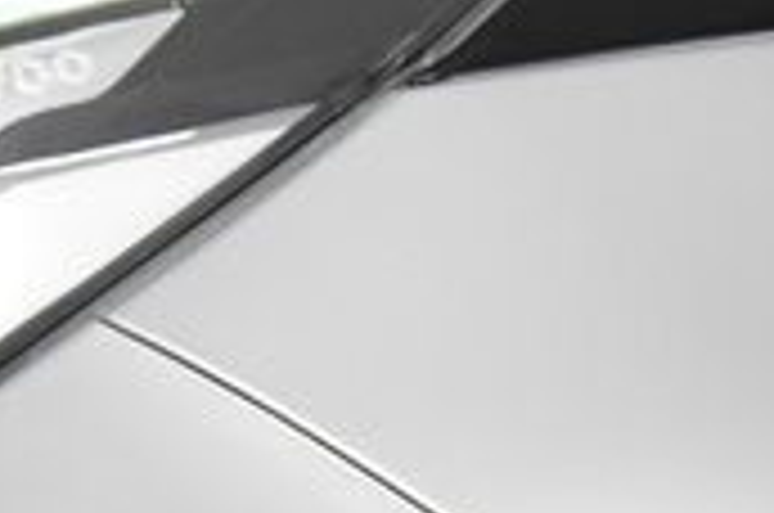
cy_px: 1442
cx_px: -302
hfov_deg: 6.5
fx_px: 6717
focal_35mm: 313
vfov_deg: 4.2
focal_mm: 28
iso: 1600
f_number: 5
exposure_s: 1/100
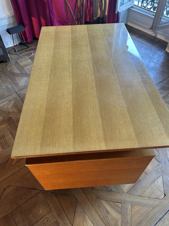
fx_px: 156
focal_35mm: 24
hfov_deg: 56.8
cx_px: 84
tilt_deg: -49.7
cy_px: 113
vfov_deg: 71.6
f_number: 1.78
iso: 160
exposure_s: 1/50
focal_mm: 6.86
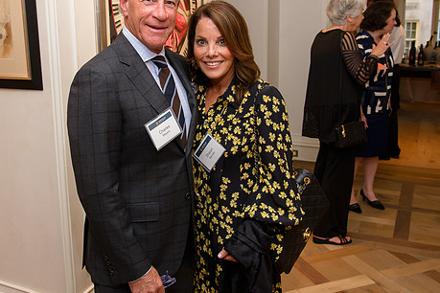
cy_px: 116
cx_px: 179
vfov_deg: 31.1
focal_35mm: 43
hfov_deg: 45.2
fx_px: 526
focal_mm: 30
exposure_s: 1/50
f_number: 5.6
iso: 800
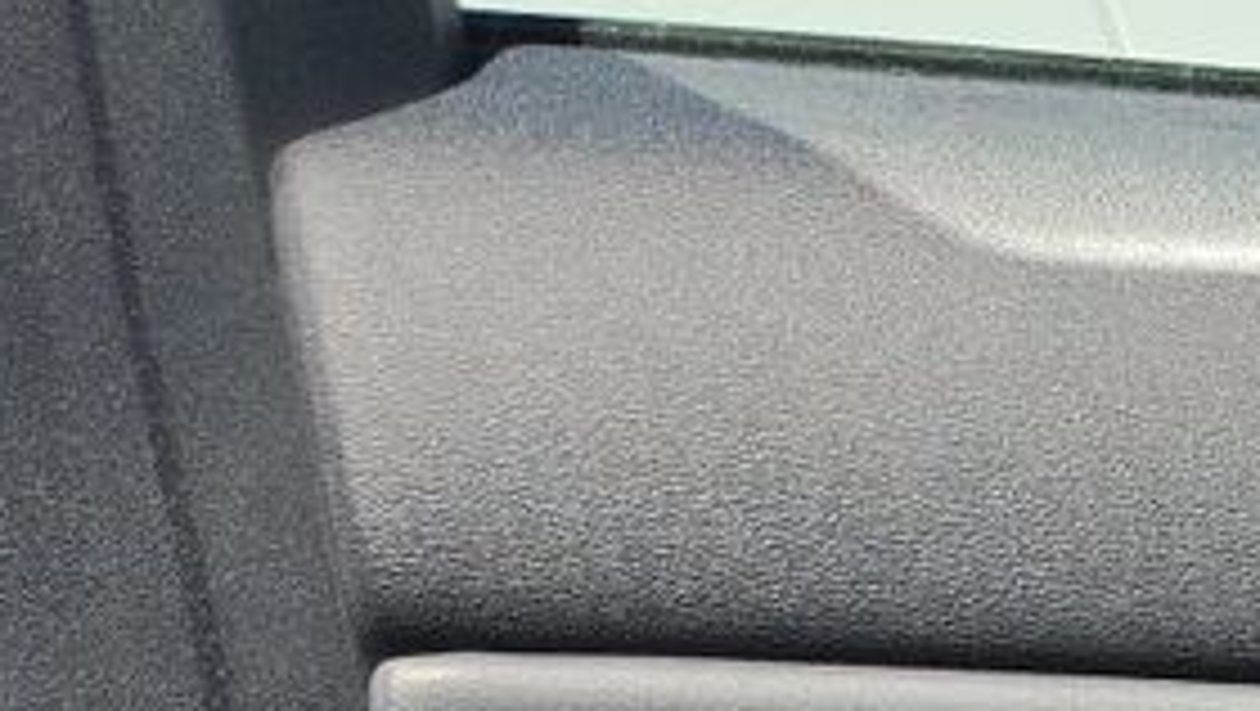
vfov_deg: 7.7
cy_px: 1899
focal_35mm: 143
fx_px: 4781
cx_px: 2898
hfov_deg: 12.3
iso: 64
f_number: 1.4
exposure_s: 1/4649
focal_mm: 6.5
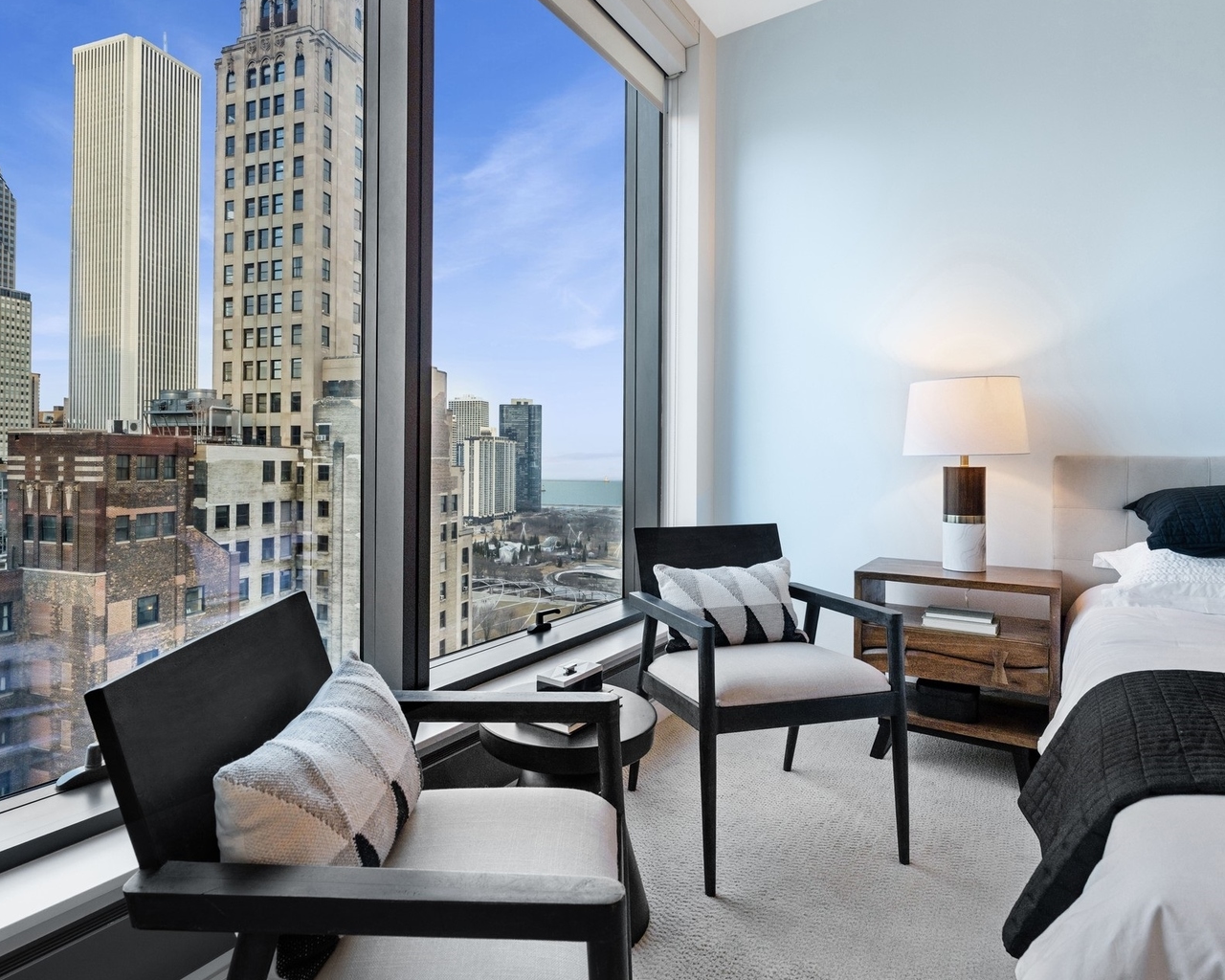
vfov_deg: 70.9
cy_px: 488
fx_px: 689
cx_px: 551
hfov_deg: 83.0
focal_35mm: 19
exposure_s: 1/125
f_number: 8
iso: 320
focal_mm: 16
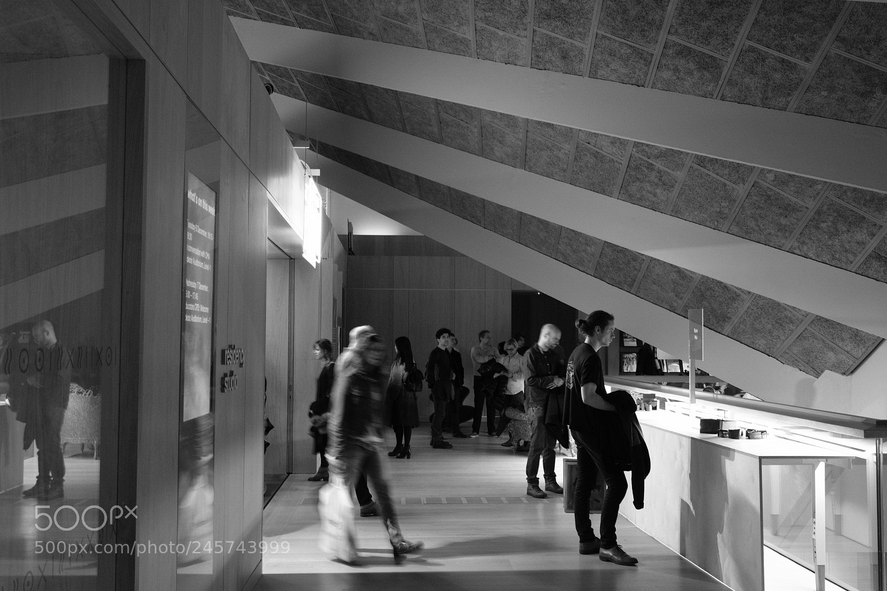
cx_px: 444
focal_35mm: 35
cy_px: 296
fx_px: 862
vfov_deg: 37.8
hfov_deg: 54.4
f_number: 5.6
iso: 1600
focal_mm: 23
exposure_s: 1/9
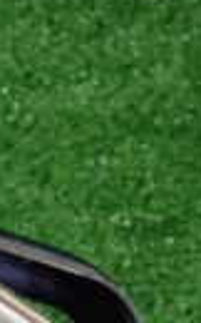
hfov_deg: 8.5
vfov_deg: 13.4
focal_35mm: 147
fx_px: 1291
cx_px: -194
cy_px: 484
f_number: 2.3
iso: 1250
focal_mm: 5.4
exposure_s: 1/60
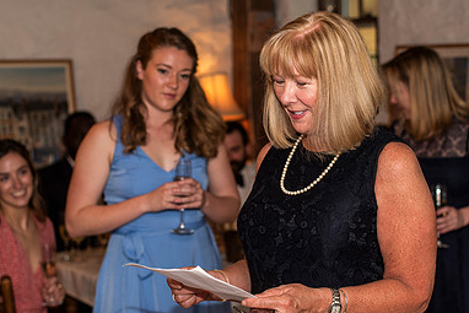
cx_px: 292
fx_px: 990
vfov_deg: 18.0
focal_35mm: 76
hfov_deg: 26.6
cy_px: 134
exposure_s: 1/100
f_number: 3.2
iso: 500
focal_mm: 50
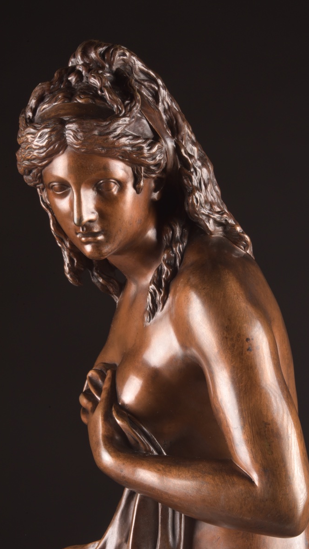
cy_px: 275
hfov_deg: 9.4
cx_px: 179
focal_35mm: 129
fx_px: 1879
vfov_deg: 16.6
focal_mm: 122
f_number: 22
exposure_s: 1/125
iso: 400
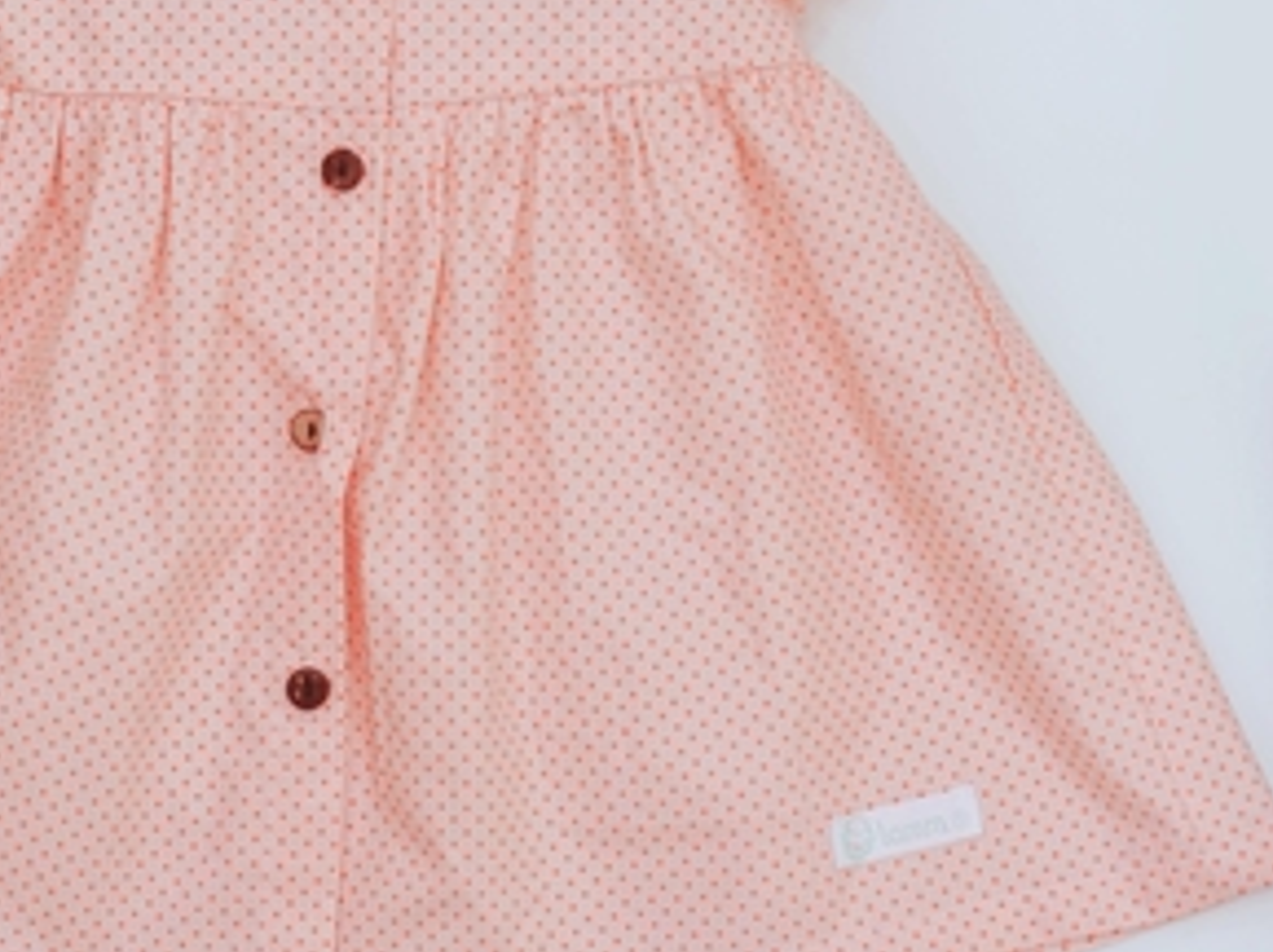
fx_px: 6244
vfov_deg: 8.7
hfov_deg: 11.6
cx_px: 394
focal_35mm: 170
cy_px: 278
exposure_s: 1/50
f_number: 2
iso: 200
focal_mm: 85
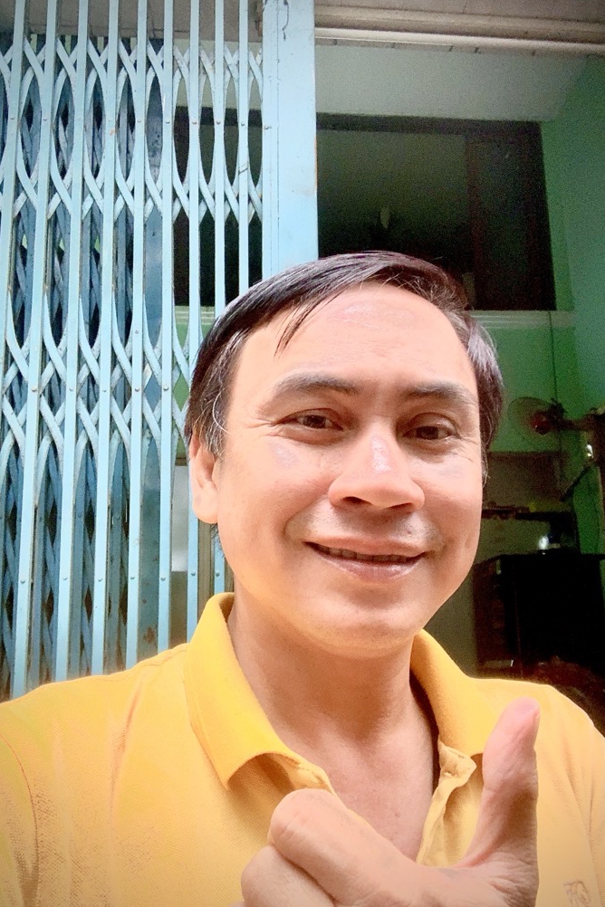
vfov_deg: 55.8
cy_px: 444
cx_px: 343
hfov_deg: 38.8
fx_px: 857
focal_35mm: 34
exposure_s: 1/60
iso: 160
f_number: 2.2
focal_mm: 2.87
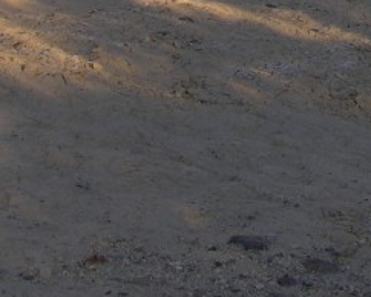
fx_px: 1769
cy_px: -266
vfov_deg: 9.1
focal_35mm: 161
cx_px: 540
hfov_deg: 11.5
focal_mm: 10
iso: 50
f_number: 5.1
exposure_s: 1/198
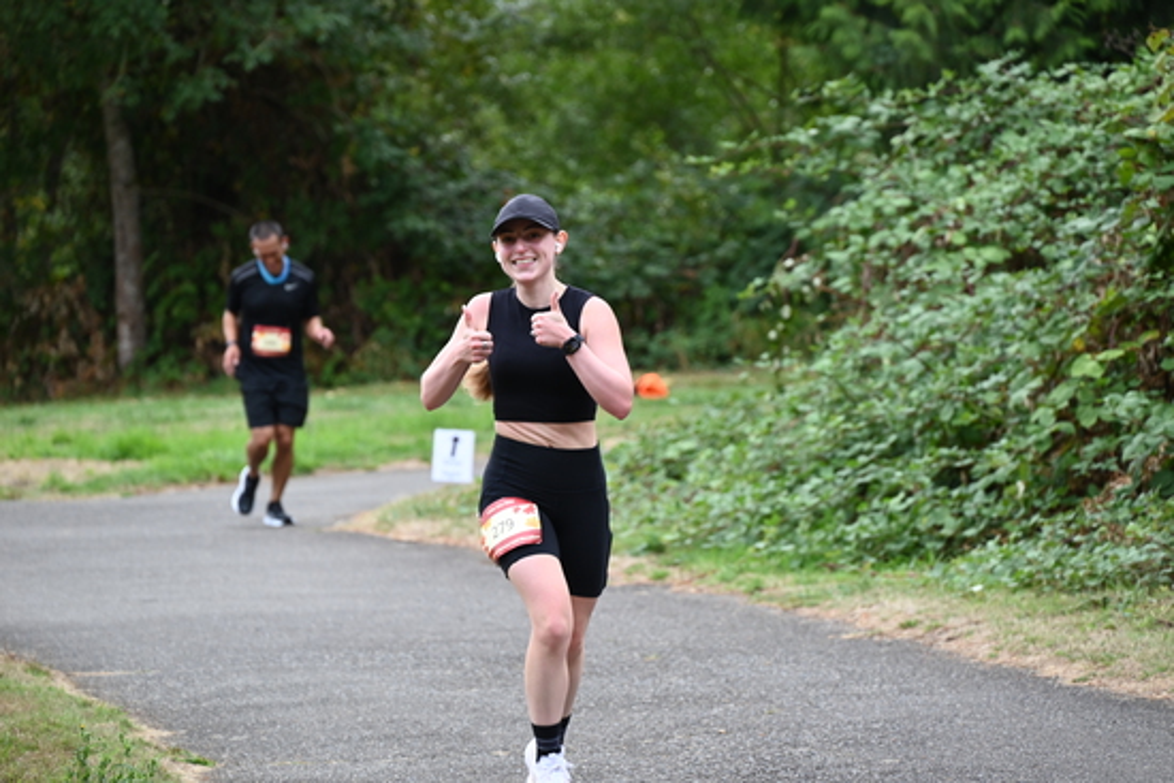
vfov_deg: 6.9
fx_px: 6524
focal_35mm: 200
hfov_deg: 10.3
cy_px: 392
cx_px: 587
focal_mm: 200
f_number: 6.3
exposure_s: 1/250
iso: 450
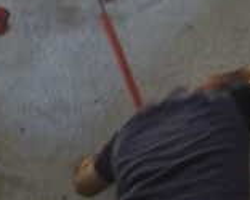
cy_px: 50
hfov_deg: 8.1
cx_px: 139
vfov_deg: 6.5
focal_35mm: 237
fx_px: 1755
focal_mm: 17.4
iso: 200
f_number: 5
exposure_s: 1/8
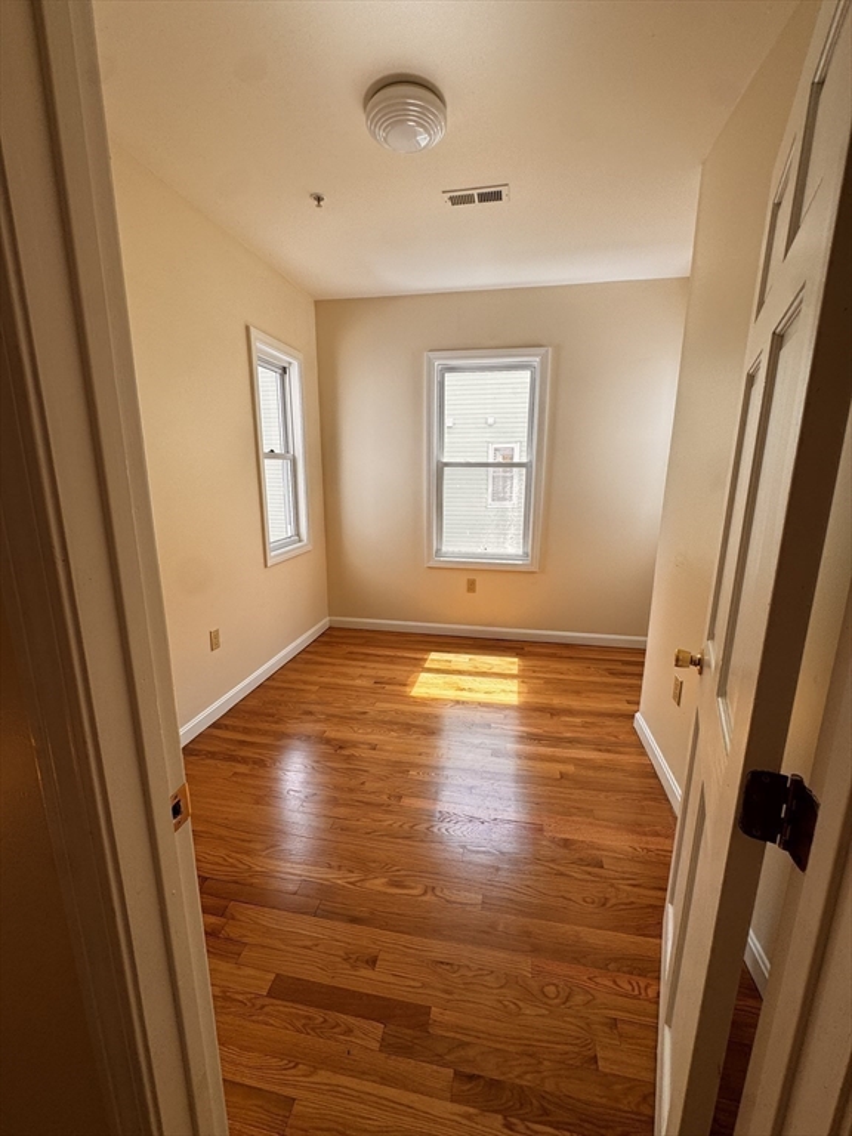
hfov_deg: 85.7
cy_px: 568
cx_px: 426
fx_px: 459
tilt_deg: -13.9
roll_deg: +1.0
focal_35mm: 14
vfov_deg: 102.1
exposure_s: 1/161
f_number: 2.2
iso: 40
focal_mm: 2.22
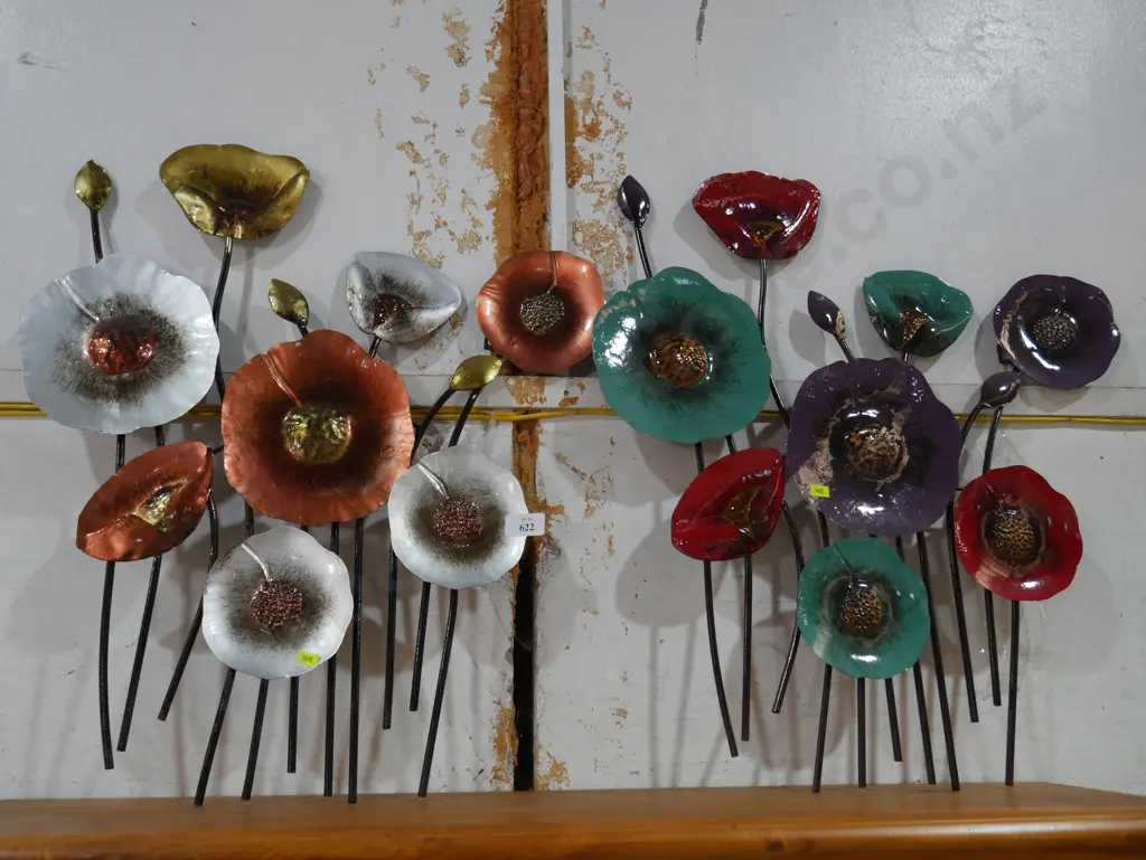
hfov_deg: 51.3
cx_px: 573
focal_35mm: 36
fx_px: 1192
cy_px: 430
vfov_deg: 39.7
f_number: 4
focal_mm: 18
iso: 400
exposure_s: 1/60
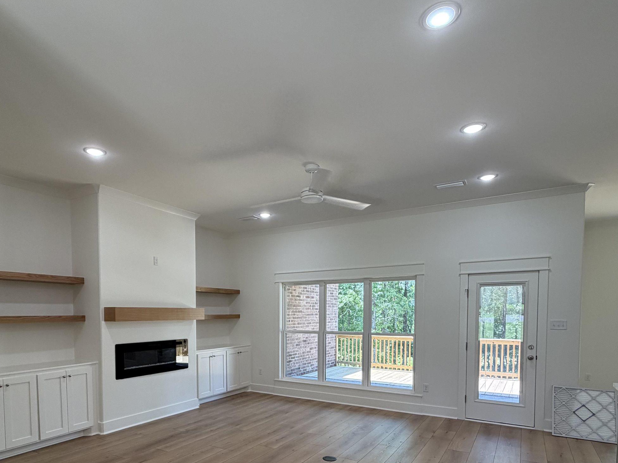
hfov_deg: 76.2
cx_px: 278
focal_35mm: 22
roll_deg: +0.4
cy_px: 330
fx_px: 393
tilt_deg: -2.7
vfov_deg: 58.8
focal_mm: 2.22
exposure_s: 1/120
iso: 125
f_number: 2.2
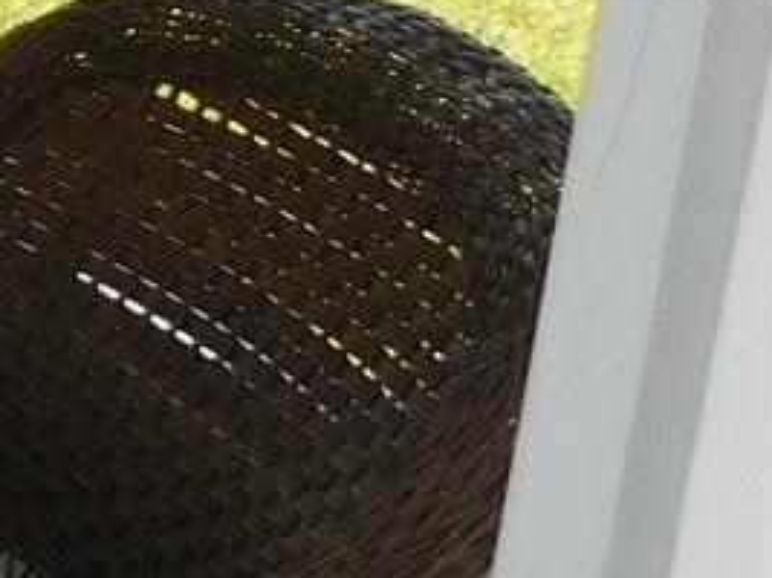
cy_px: -40
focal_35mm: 138
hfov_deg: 10.5
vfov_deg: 10.6
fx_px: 3076
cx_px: -1480
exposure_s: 1/200
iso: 125
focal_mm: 4
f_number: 3
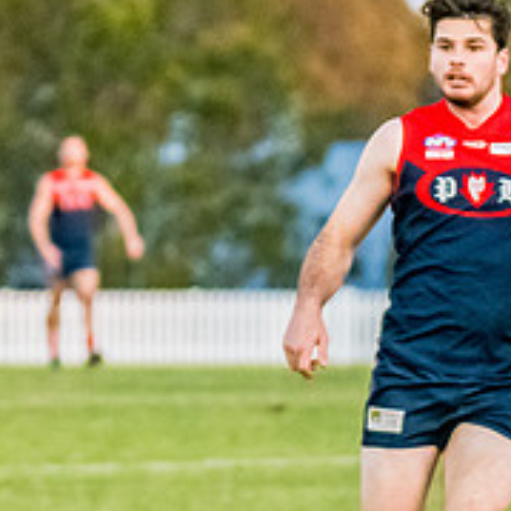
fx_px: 11607
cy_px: 165
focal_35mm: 695
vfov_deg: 2.5
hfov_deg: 2.5
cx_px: -459
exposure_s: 1/1600
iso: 4500
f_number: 4
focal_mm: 180
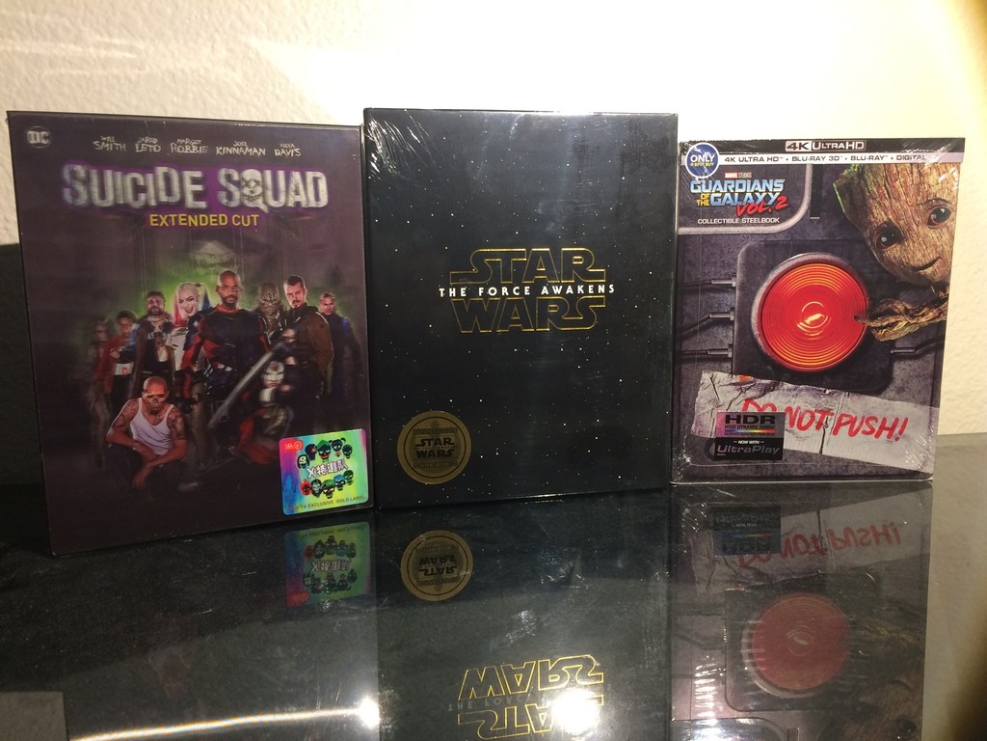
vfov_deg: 48.2
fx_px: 827
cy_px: 370
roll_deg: -0.4
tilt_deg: -10.4
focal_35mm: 29
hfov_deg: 61.7
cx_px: 494
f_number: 2.2
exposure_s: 1/30
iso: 40
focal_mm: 4.15
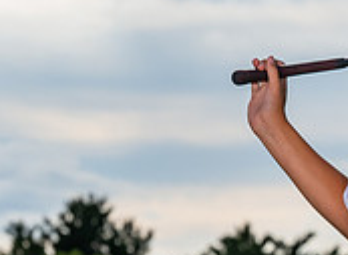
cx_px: 412
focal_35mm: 404
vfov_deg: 3.6
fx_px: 4031
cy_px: 194
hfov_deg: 4.9
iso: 160
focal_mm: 88
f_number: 6.3
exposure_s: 1/500
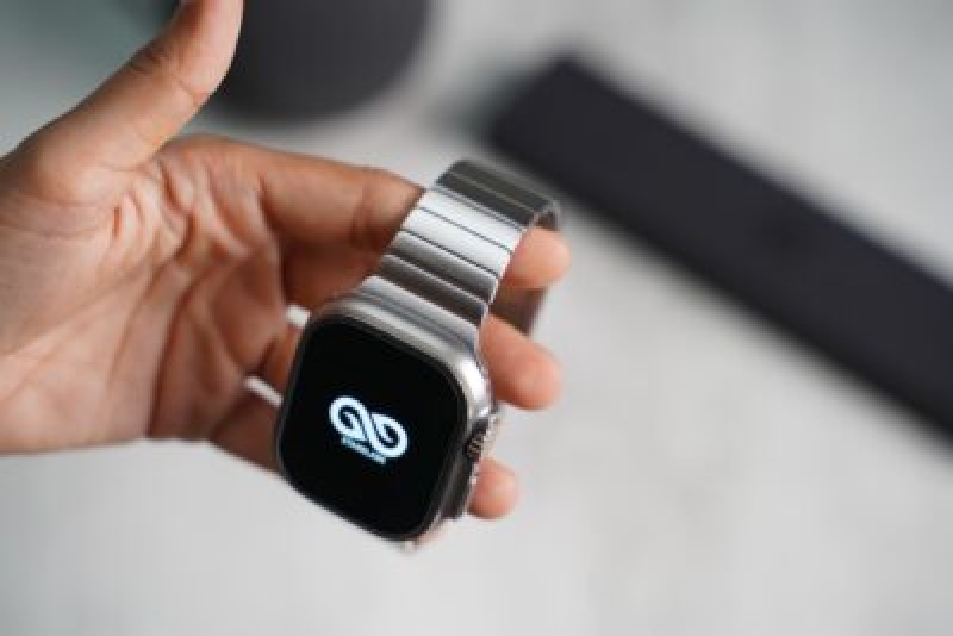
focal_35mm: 75
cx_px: 476
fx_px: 1986
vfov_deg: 18.2
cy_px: 318
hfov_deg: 27.0
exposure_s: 1/80
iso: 800
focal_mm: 75
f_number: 4
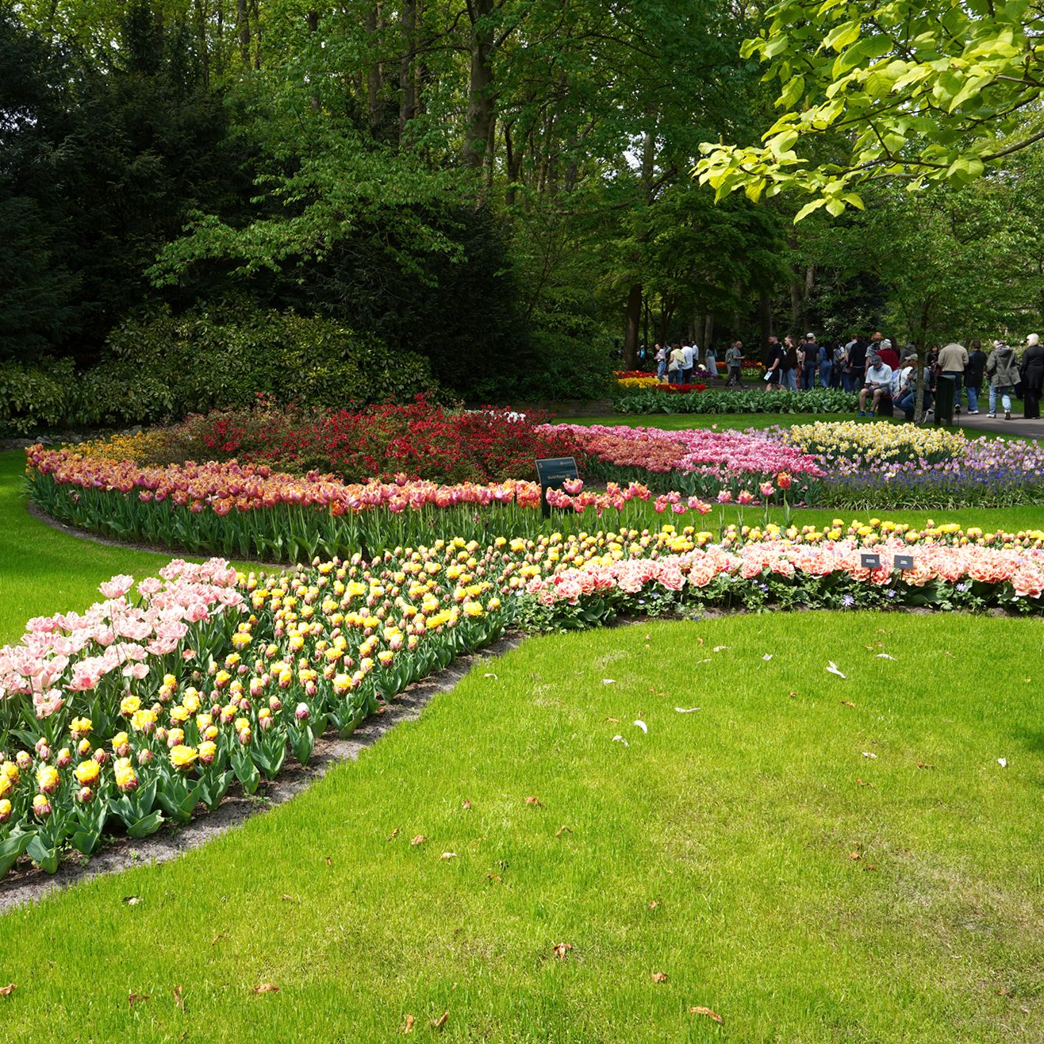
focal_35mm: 31
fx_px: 1058
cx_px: 391
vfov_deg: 52.5
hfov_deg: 52.0
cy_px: 516
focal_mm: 24
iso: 100
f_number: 8
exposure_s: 1/100
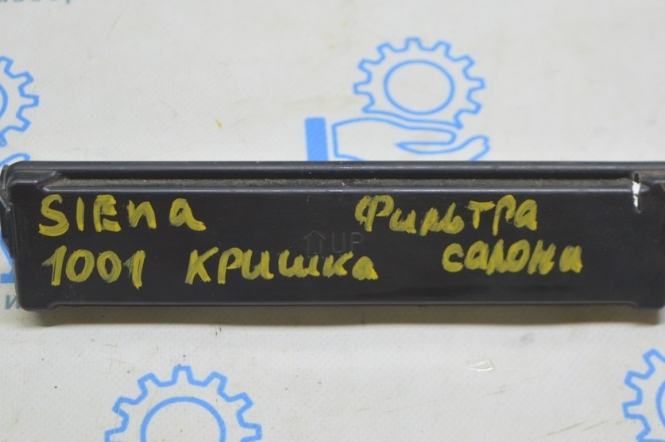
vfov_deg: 16.5
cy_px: 178
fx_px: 1524
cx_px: 327
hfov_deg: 24.6
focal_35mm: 83
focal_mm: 45
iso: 400
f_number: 5.6
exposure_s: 1/20
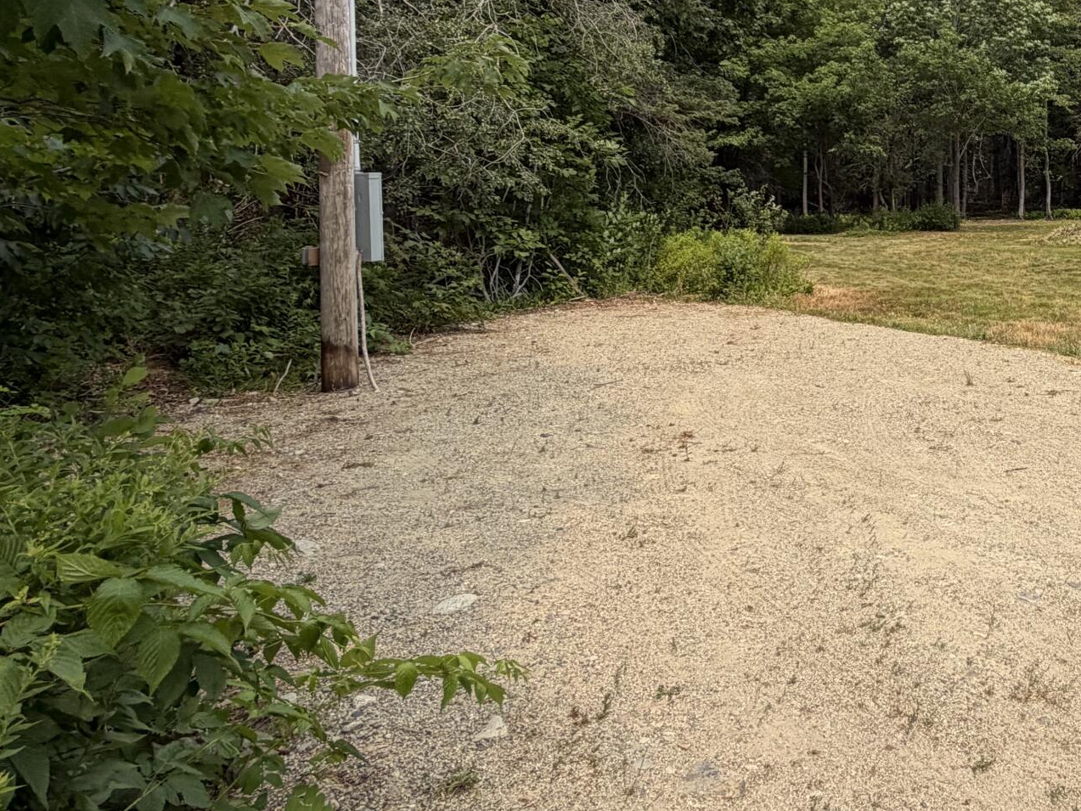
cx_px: 1039
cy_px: 160
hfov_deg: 47.6
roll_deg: +0.8
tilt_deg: +3.2
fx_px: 1031
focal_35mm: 33
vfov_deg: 41.1
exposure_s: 1/770
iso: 25
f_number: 2.2
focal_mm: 2.22
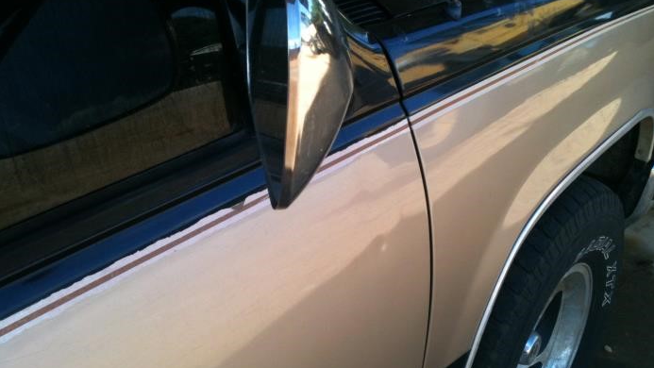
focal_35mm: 44
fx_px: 763
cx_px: 361
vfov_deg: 27.1
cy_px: 210
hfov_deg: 46.3
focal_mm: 3.85
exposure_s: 1/356
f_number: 2.8
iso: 64
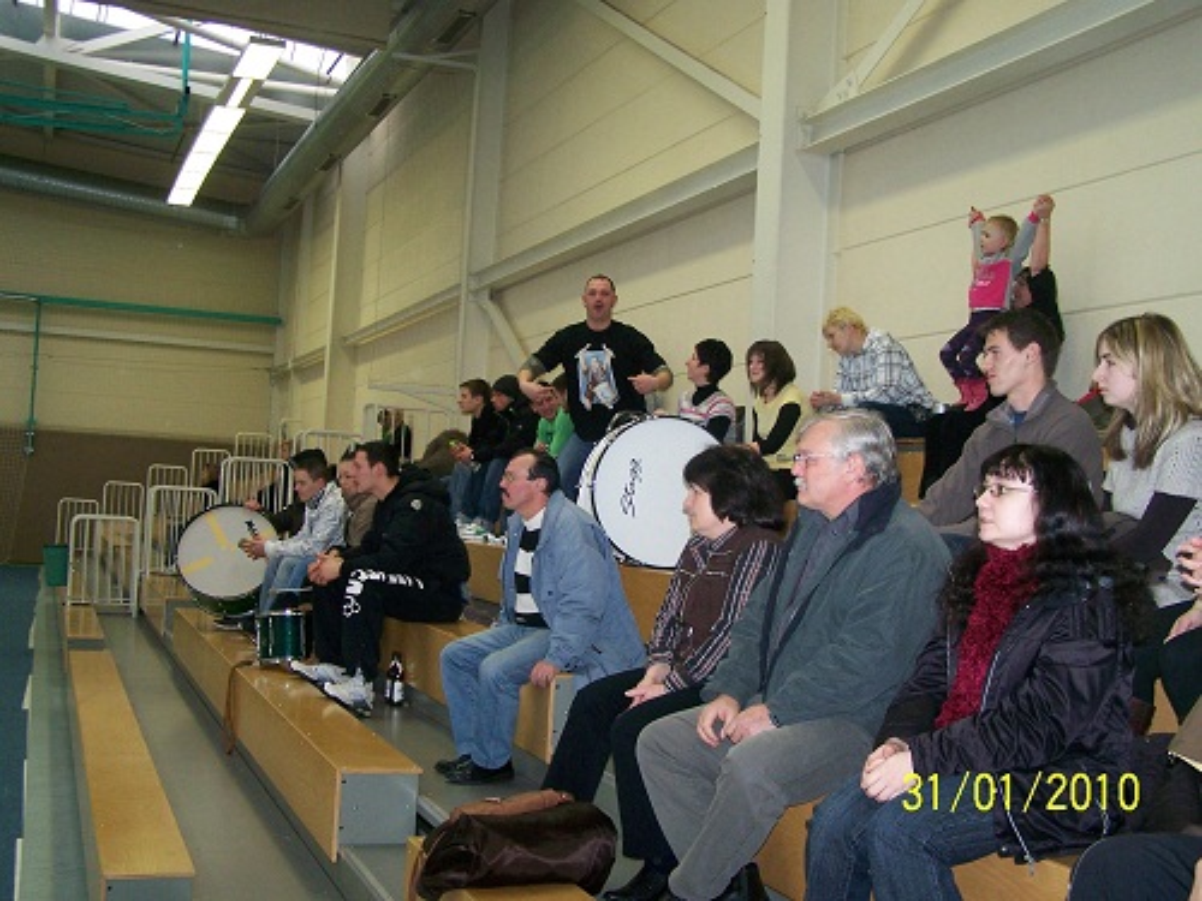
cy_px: 450
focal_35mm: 40
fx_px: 1389
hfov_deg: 46.8
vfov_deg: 36.0
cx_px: 601
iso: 200
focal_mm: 6.7
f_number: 2.8
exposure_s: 1/60
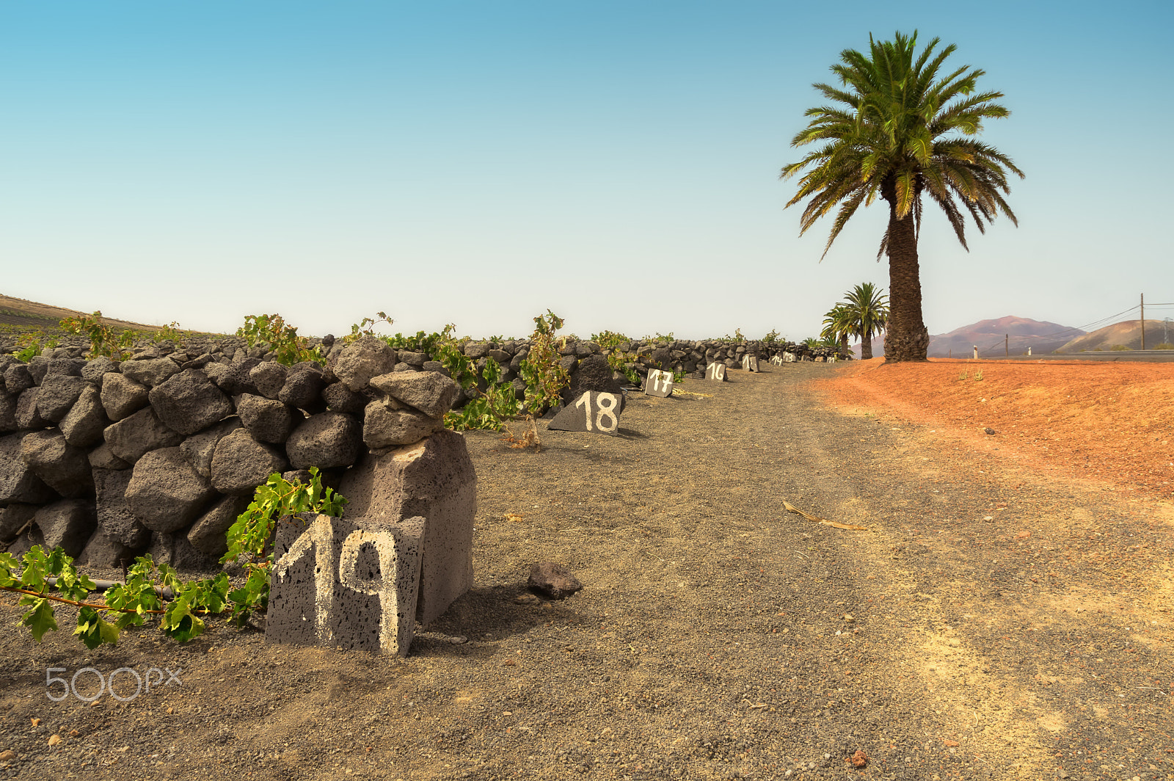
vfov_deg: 51.2
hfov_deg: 71.6
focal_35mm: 25
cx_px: 587
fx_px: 815
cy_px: 390
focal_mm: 17.01
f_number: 8
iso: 100
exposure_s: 1/60
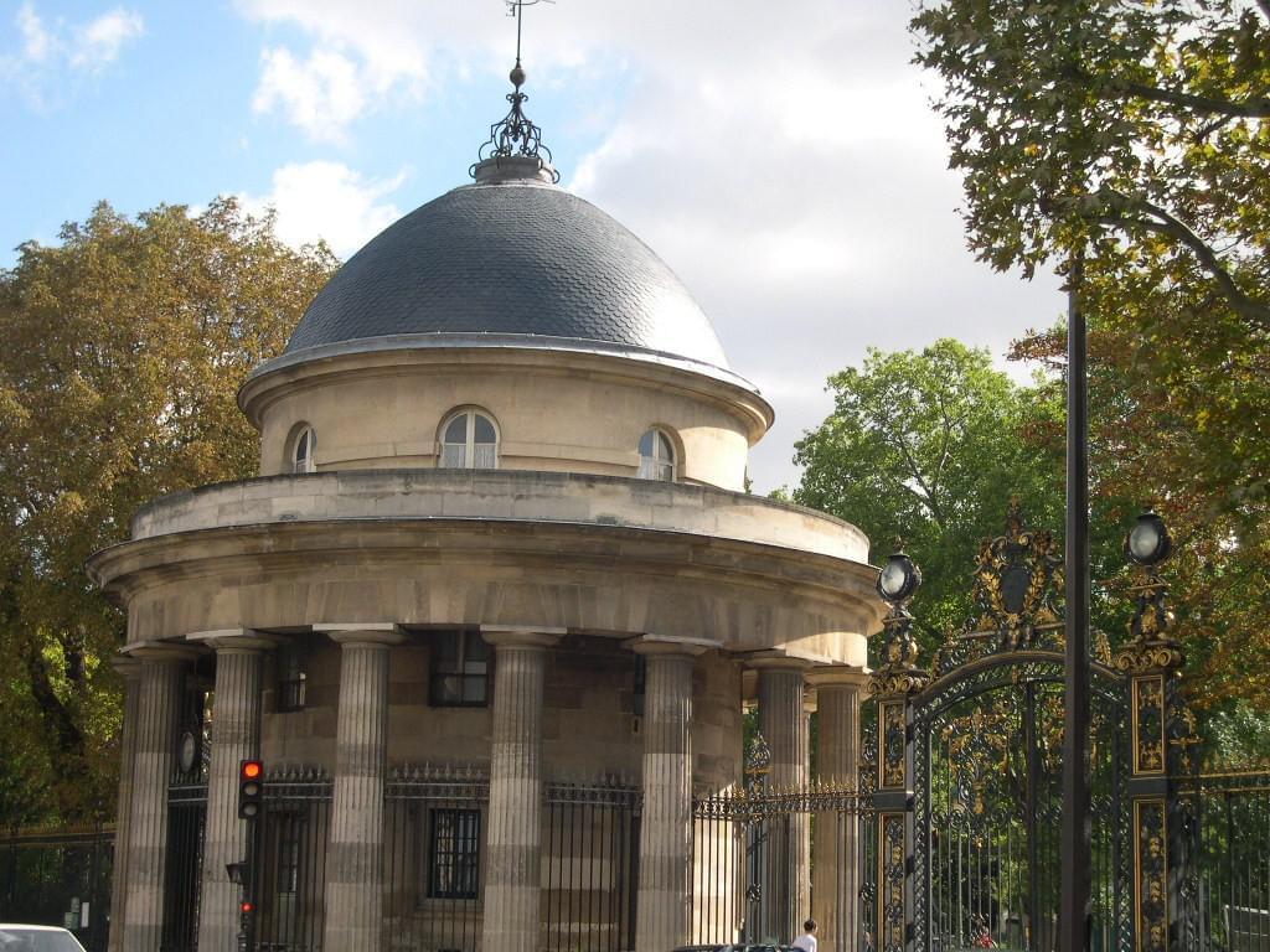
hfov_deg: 31.2
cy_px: 476
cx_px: 635
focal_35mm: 62
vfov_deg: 23.7
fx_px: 2275
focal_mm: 13.2
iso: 100
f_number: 3.5
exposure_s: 1/442
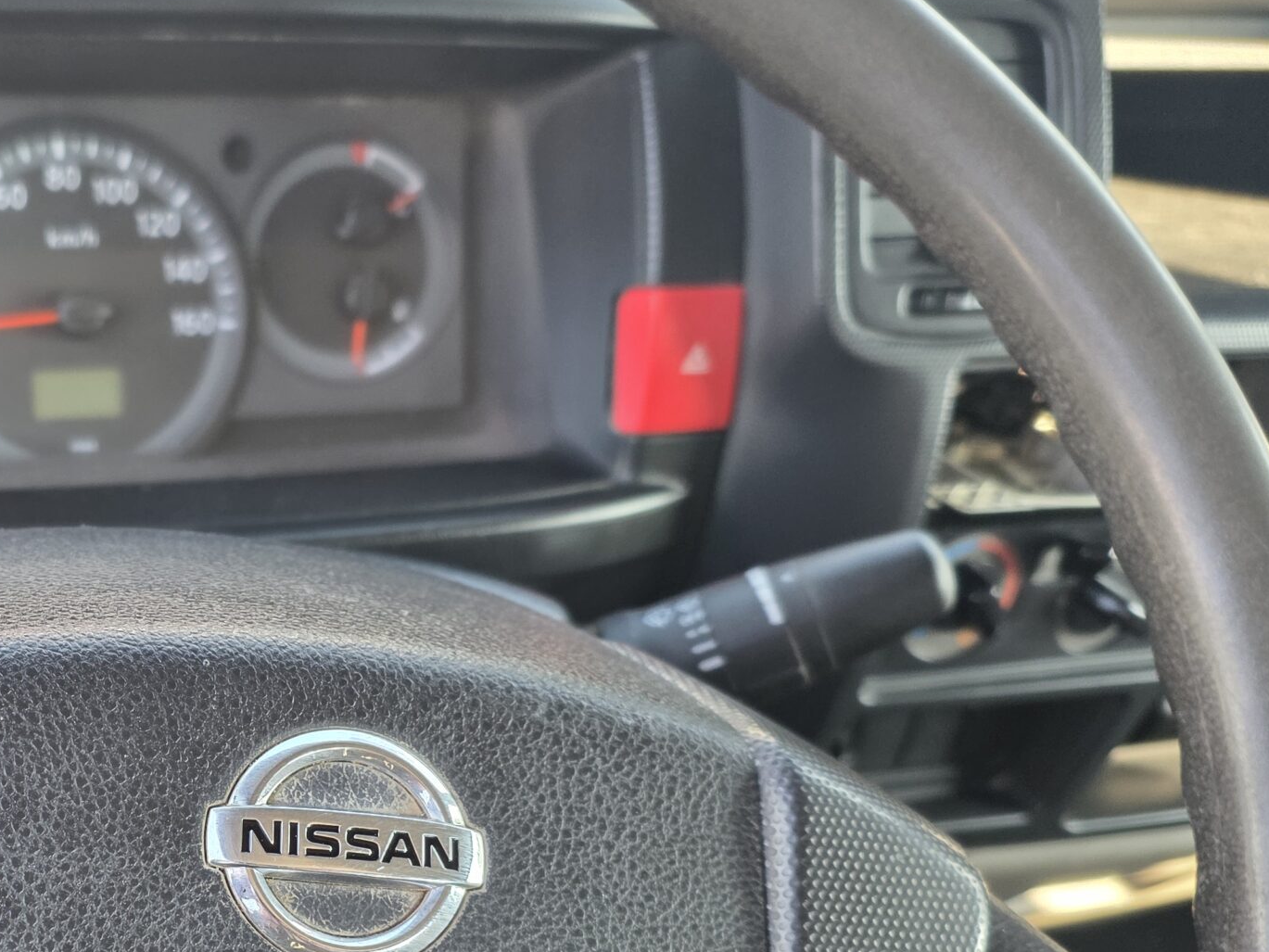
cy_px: 731
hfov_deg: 41.2
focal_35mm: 43
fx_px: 1576
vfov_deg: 32.9
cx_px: 181
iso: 160
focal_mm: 6.25
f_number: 1.7
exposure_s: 1/180
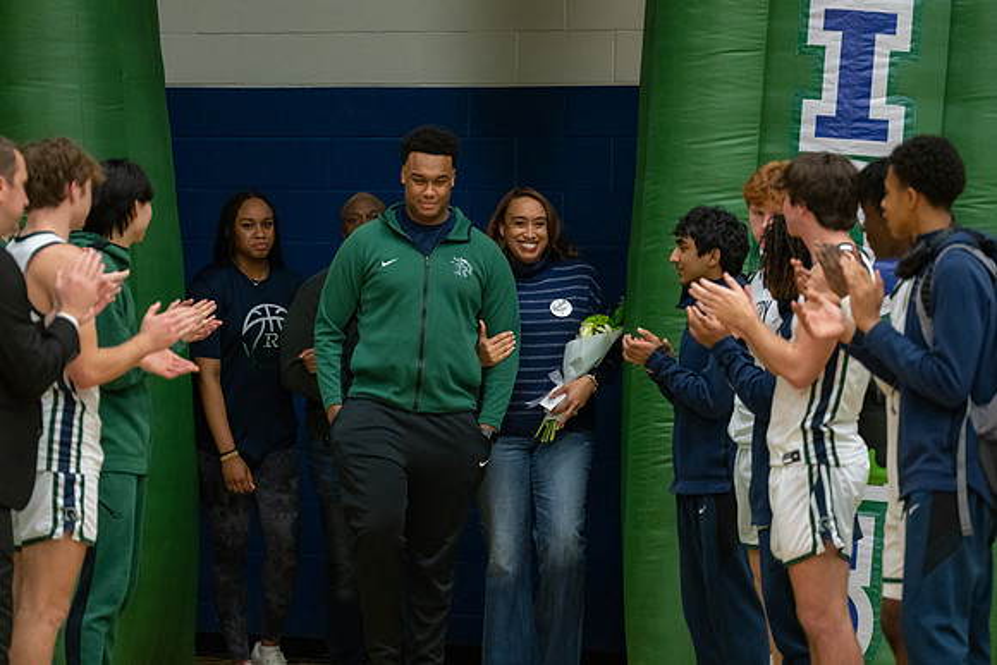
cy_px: 332
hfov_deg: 11.5
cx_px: 498
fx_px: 4938
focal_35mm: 178
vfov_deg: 7.7
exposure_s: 1/320
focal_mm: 175
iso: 6400
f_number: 2.8
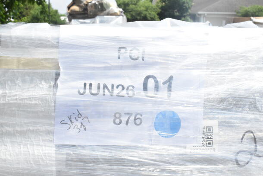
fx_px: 351
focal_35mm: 48
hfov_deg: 41.1
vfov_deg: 28.1
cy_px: 88
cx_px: 132
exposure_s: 1/1000
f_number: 16
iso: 1600
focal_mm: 32
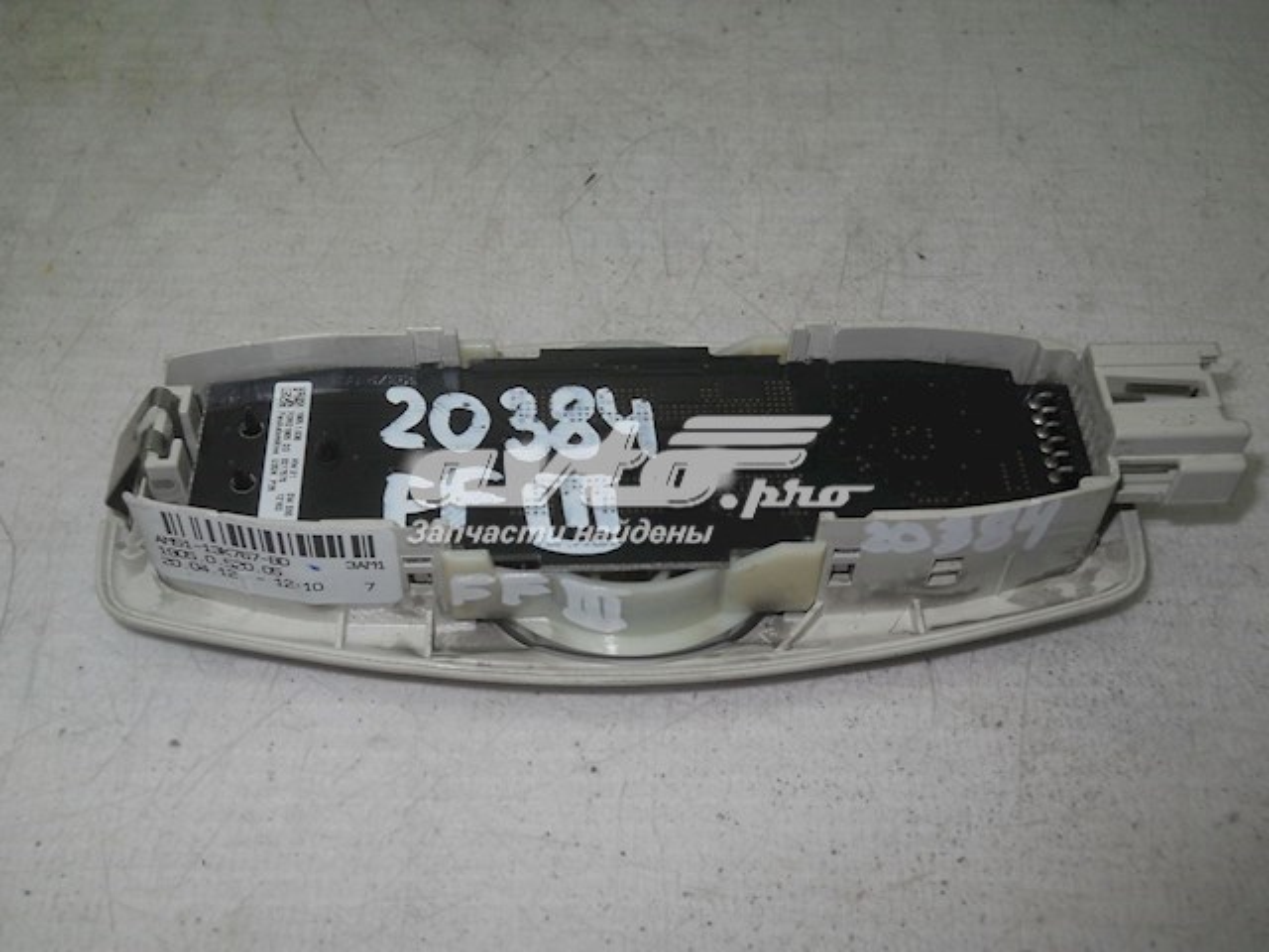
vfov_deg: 35.1
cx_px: 634
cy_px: 476
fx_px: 1503
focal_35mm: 41
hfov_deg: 45.8
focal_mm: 6.72
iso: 80
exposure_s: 1/60
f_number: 5.5
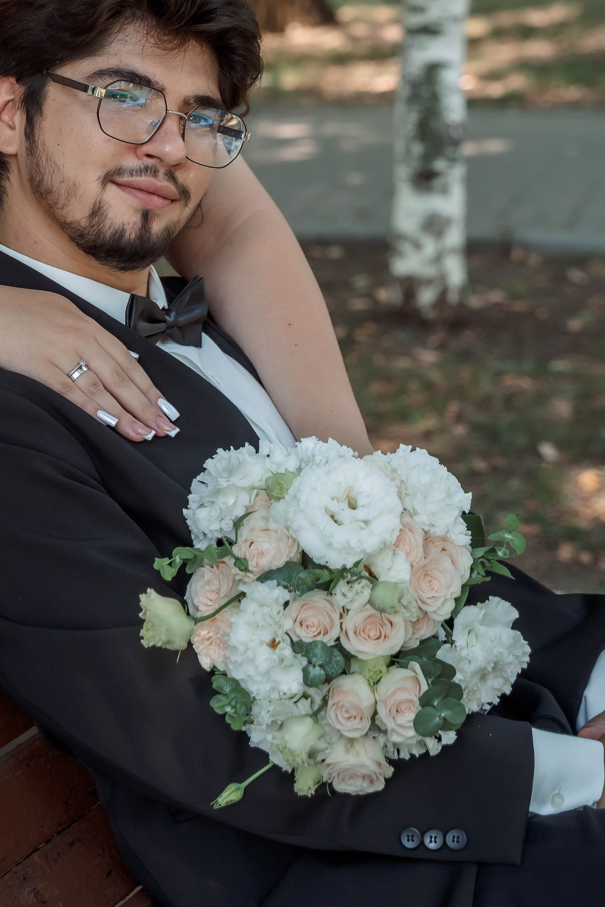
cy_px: 105
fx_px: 2672
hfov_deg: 12.8
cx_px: 13
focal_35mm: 106
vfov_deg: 19.0
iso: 500
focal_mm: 52
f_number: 4
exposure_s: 1/400
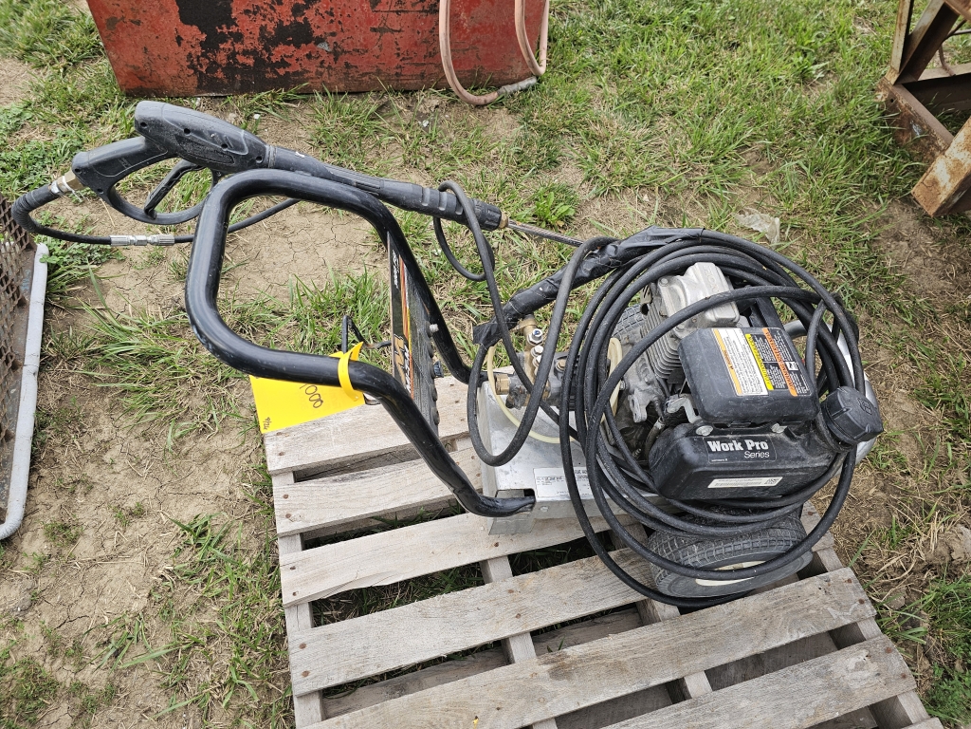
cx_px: 486
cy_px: 364
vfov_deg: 58.9
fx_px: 645
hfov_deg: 73.9
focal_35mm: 23
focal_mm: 6.3
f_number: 1.7
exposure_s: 1/120
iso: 32
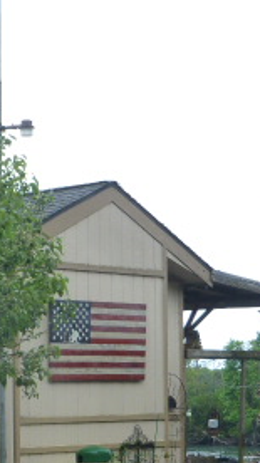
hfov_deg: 10.7
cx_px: -39
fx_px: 1362
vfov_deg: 19.1
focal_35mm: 111
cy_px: 357
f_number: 4.1
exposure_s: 1/200
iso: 160
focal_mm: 7.9
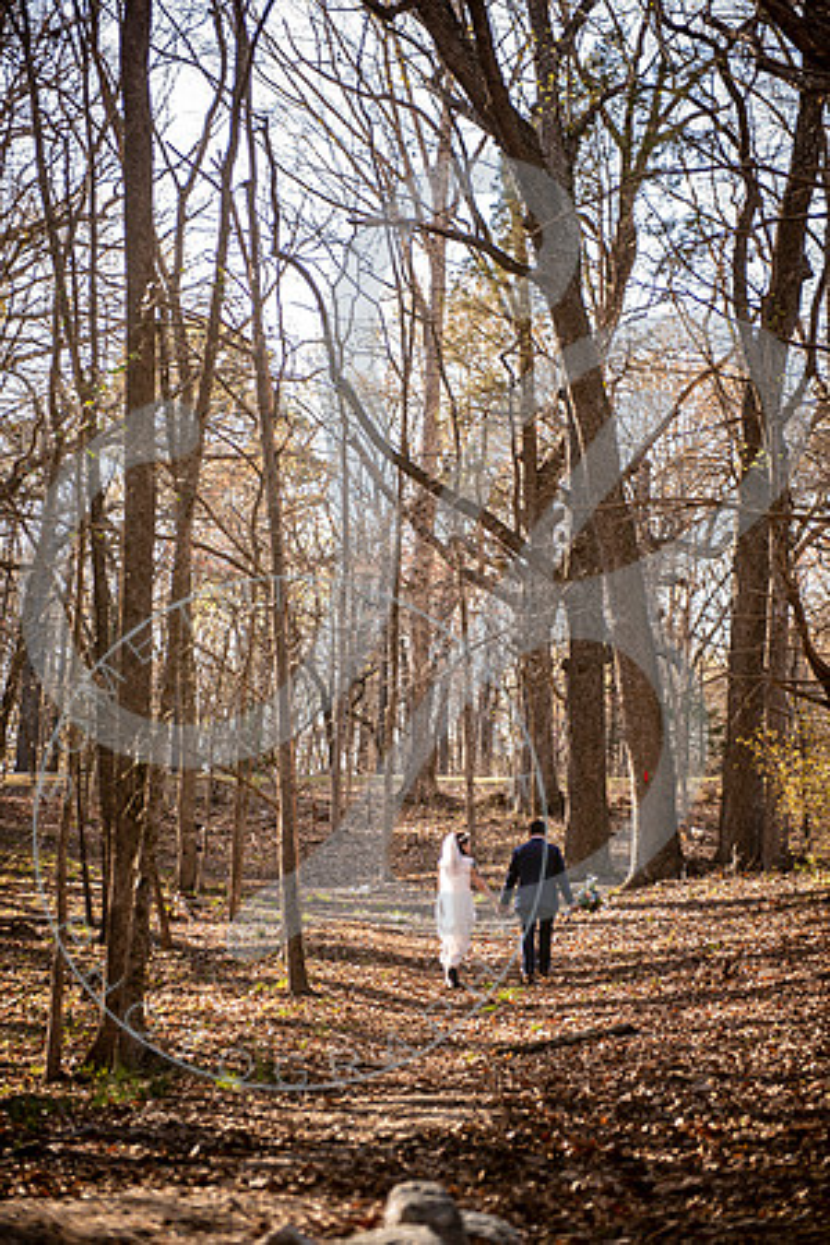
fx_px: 2421
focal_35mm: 70
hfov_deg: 19.5
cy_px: 622
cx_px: 415
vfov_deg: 28.8
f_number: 2.8
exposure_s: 1/125
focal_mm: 70
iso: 100
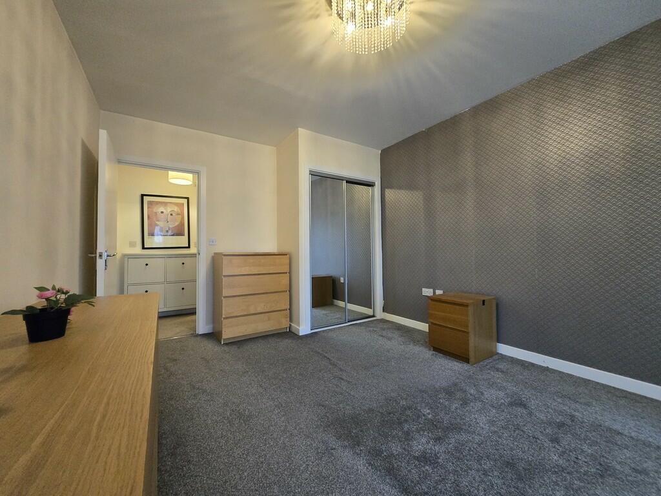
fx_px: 248
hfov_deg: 106.2
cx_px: 330
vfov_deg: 89.9
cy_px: 248
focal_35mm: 13
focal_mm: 1.7
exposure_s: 1/50
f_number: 2.2
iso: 500
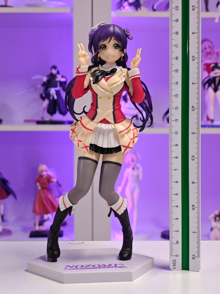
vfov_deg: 24.4
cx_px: 110
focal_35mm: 80
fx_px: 678
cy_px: 147
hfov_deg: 18.4
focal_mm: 7.48
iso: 400
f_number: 2.4
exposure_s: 1/17.1
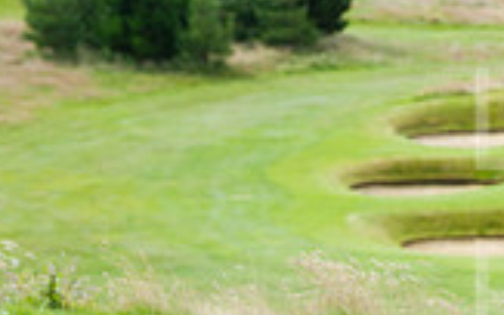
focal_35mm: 344
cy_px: 148
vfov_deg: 3.8
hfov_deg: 6.0
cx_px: 875
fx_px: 4727
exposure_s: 1/1000
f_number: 5.6
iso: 500
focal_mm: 95
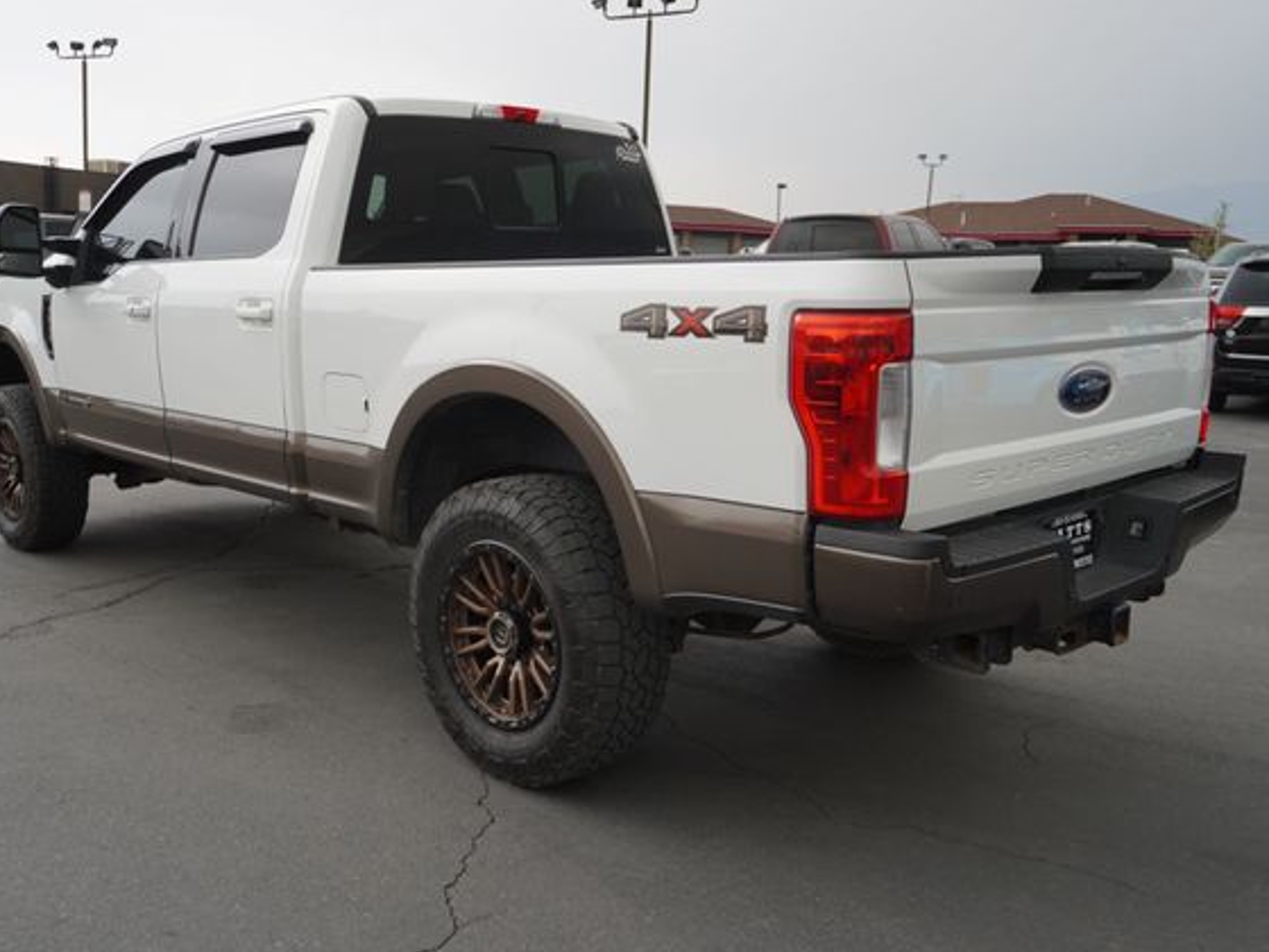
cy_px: 476
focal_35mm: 33
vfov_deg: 42.9
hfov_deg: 55.2
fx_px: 1210
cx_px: 562
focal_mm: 20
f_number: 4
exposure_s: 1/60
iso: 100
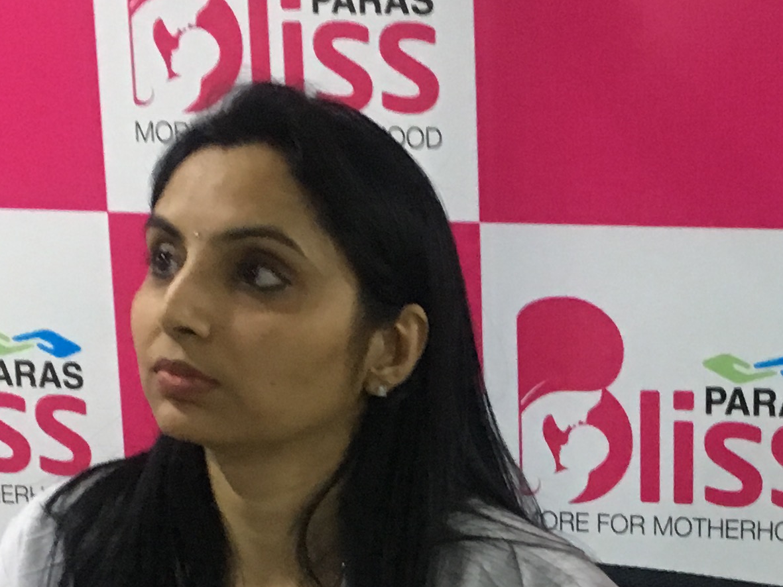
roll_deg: -0.5
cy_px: 702
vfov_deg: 14.5
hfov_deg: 19.4
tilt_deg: -15.8
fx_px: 2240
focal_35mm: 99
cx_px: 747
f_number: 2.2
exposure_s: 1/20
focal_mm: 4.15
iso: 200
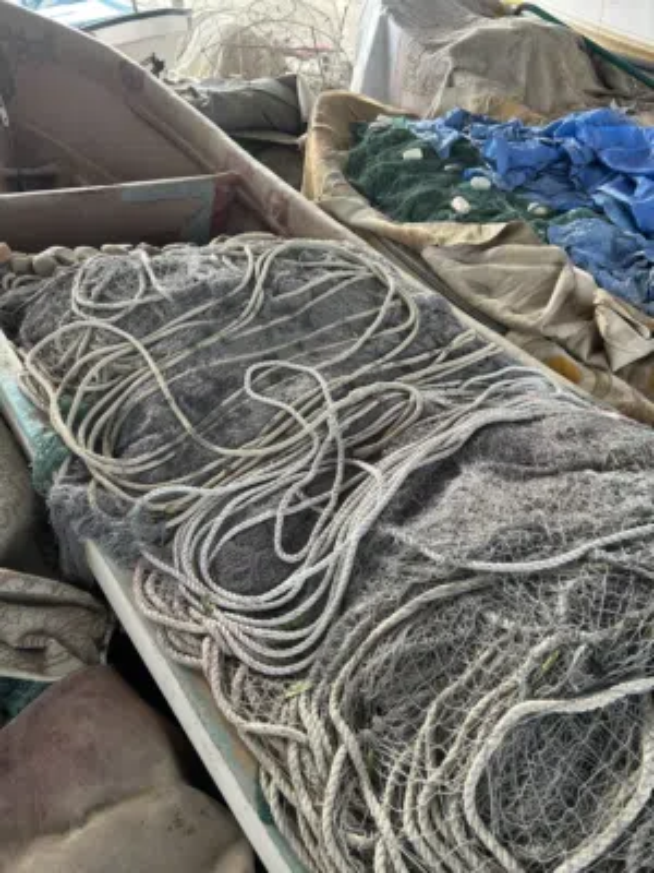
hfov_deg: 53.1
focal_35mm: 26
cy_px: 436
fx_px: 655
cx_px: 327
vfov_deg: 67.3
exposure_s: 1/121
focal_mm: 5.7
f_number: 1.5
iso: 32
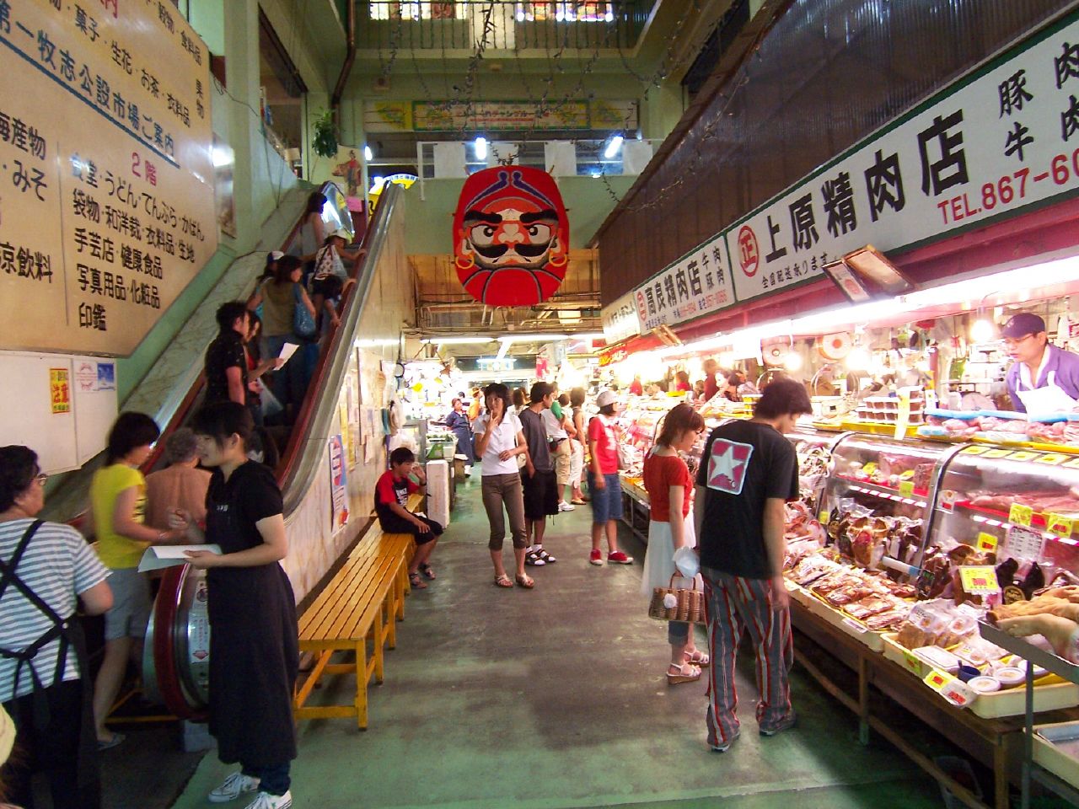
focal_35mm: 23
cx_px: 540
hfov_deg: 73.9
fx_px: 717
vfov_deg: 58.9
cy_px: 404
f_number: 2.8
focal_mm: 3.8
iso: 160
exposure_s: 1/25
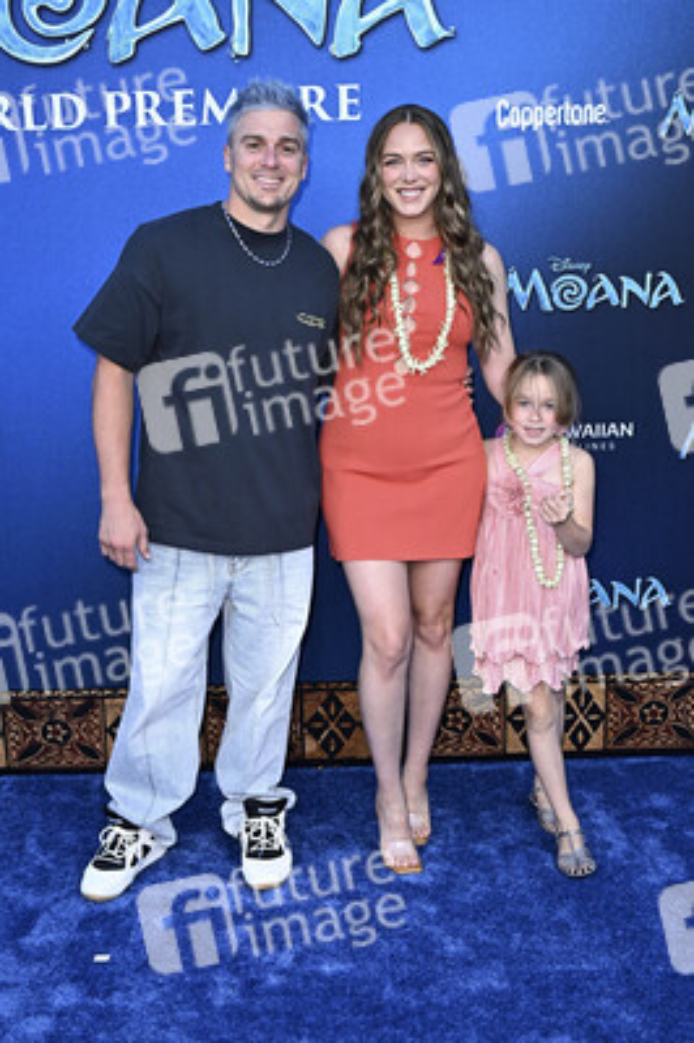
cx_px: 347
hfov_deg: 32.6
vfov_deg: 47.4
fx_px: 1188
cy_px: 522
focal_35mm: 41
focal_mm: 41
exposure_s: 1/250
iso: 800
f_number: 6.3
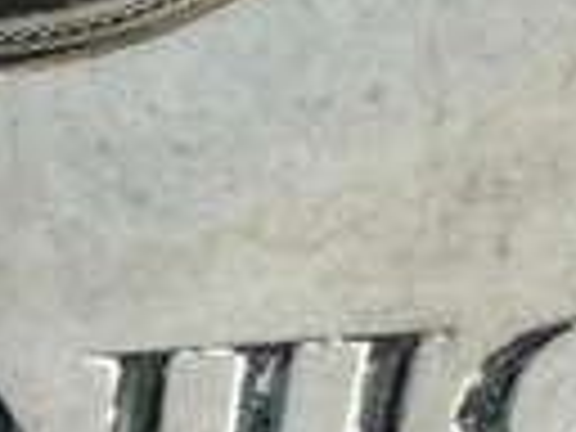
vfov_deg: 9.1
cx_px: -18
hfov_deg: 12.0
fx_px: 2696
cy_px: 468
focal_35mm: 162
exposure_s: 1/2625
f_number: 1.8
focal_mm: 4.25
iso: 32
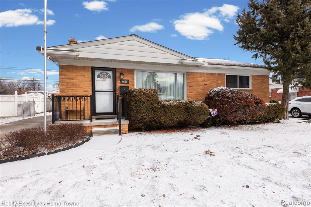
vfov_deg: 61.9
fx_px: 173
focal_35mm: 20
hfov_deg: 84.0
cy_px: 104
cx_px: 156
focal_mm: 20
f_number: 9
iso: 400
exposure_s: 1/640
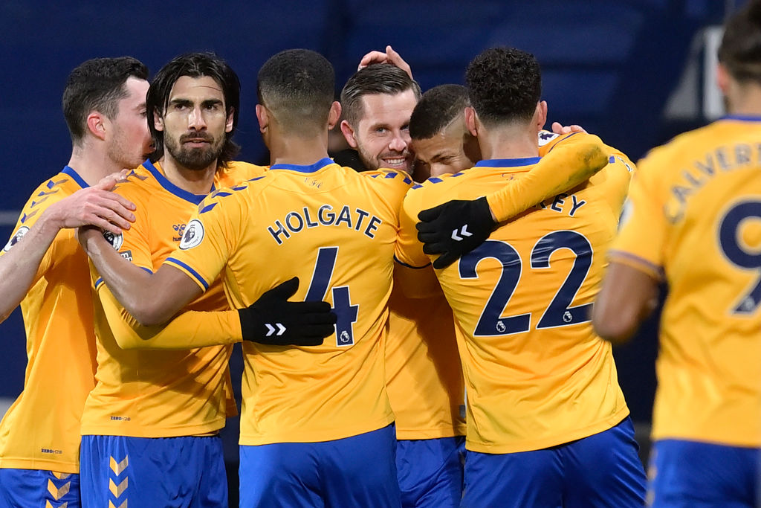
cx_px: 380
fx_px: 8456
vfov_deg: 3.4
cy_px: 254
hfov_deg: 5.2
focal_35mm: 400
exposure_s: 1/2500
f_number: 2.8
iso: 2500
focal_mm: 400
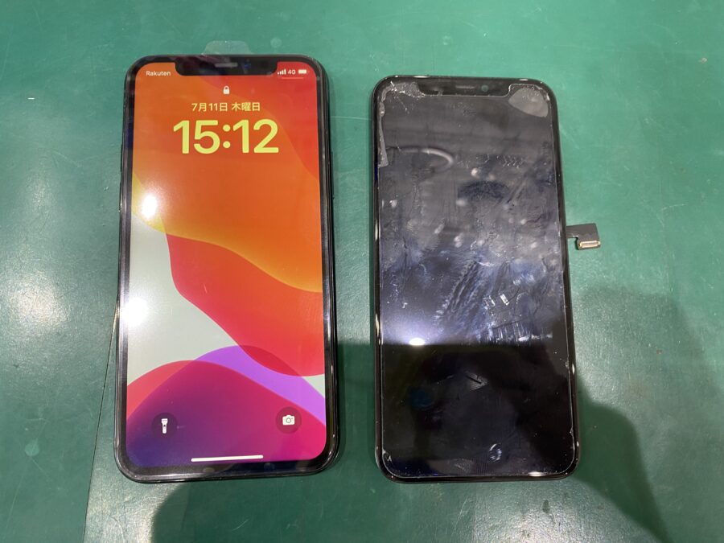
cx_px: 362
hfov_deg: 67.3
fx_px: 544
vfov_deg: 53.1
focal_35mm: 26
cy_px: 272
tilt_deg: -81.3
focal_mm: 4.25
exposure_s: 1/61
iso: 125
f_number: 1.8
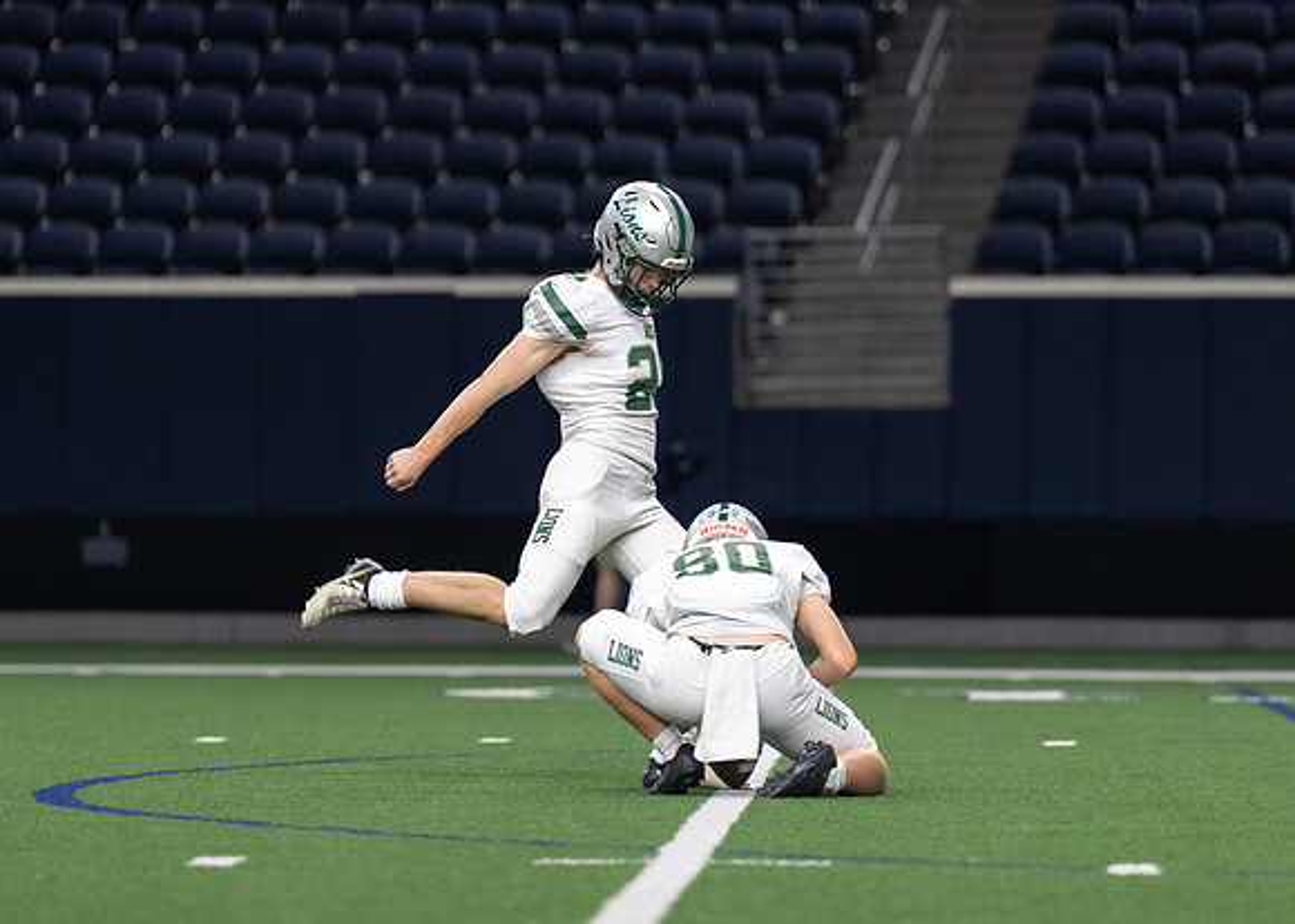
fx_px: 10434
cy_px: 348
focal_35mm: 284
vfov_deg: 5.1
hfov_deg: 7.1
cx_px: 643
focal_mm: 200
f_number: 2.8
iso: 1600
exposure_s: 1/1000
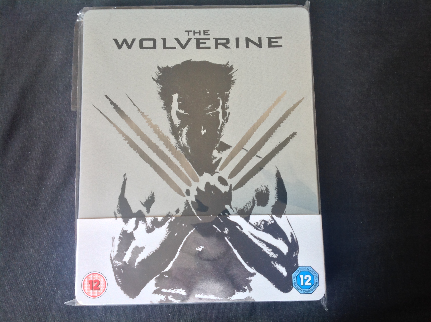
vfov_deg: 40.6
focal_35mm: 35
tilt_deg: -87.5
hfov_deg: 52.7
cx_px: 216
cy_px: 161
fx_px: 435
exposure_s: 1/15
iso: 50
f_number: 2.4
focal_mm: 4.28
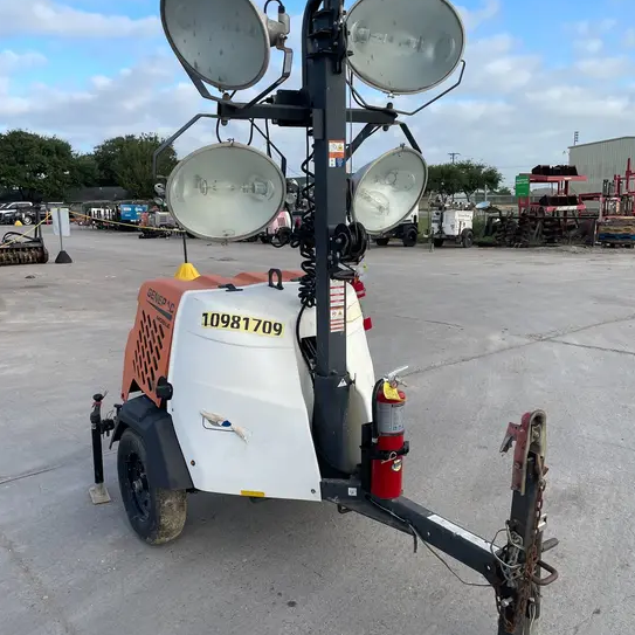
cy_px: 322
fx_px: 643
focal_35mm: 31
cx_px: 318
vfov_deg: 52.5
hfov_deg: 52.5
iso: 32
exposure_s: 1/1984
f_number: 1.6
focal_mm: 4.2
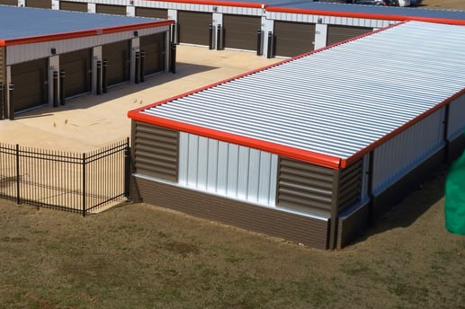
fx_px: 839
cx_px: 43
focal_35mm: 65
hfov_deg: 29.6
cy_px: 104
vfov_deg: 20.8
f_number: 9
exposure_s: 1/30
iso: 100
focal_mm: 10.26
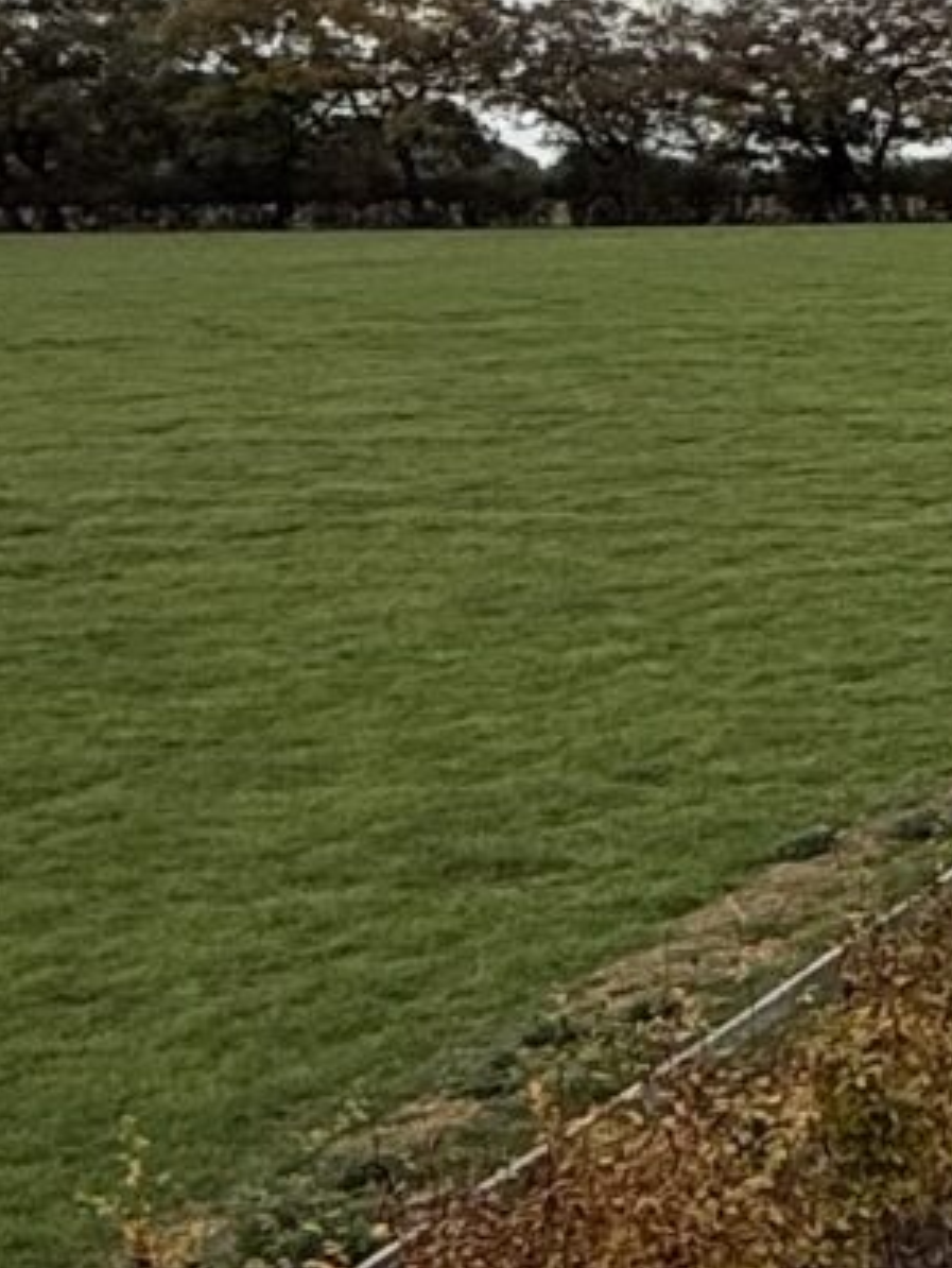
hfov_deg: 11.9
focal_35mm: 90
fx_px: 3297
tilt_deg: -10.1
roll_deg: -0.1
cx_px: 2528
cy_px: 761
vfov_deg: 21.7
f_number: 2.2
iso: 50
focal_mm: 2.22
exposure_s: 1/1534
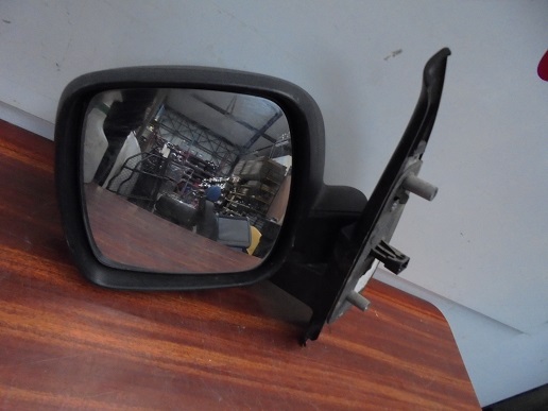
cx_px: 274
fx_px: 412
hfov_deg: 67.3
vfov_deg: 53.1
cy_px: 206
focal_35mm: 26
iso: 400
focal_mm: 4.6
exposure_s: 1/6
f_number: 3.5
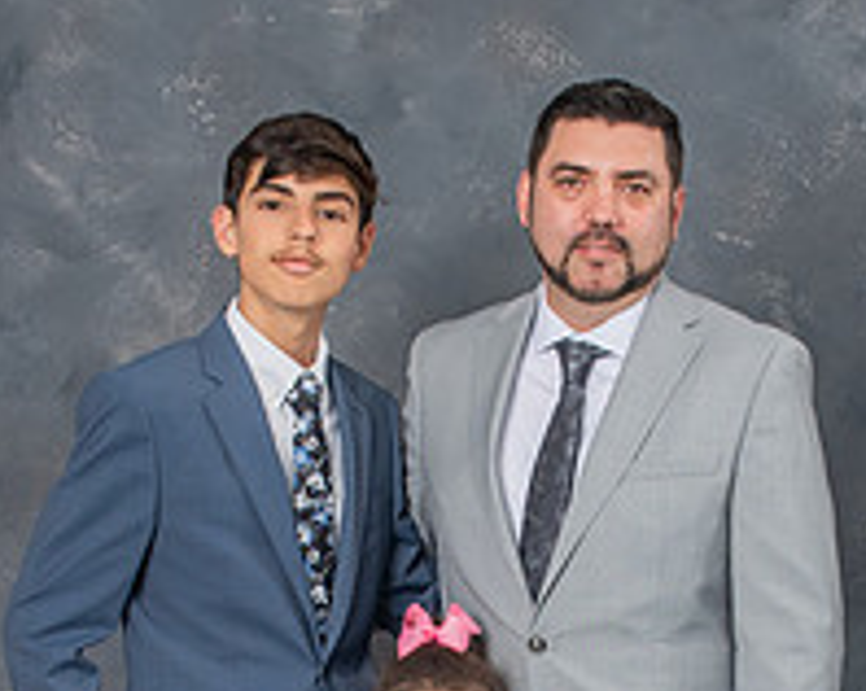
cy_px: 712
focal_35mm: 105
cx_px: 475
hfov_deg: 18.3
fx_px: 2689
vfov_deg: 14.4
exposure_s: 1/160
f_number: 5.6
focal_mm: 26
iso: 200
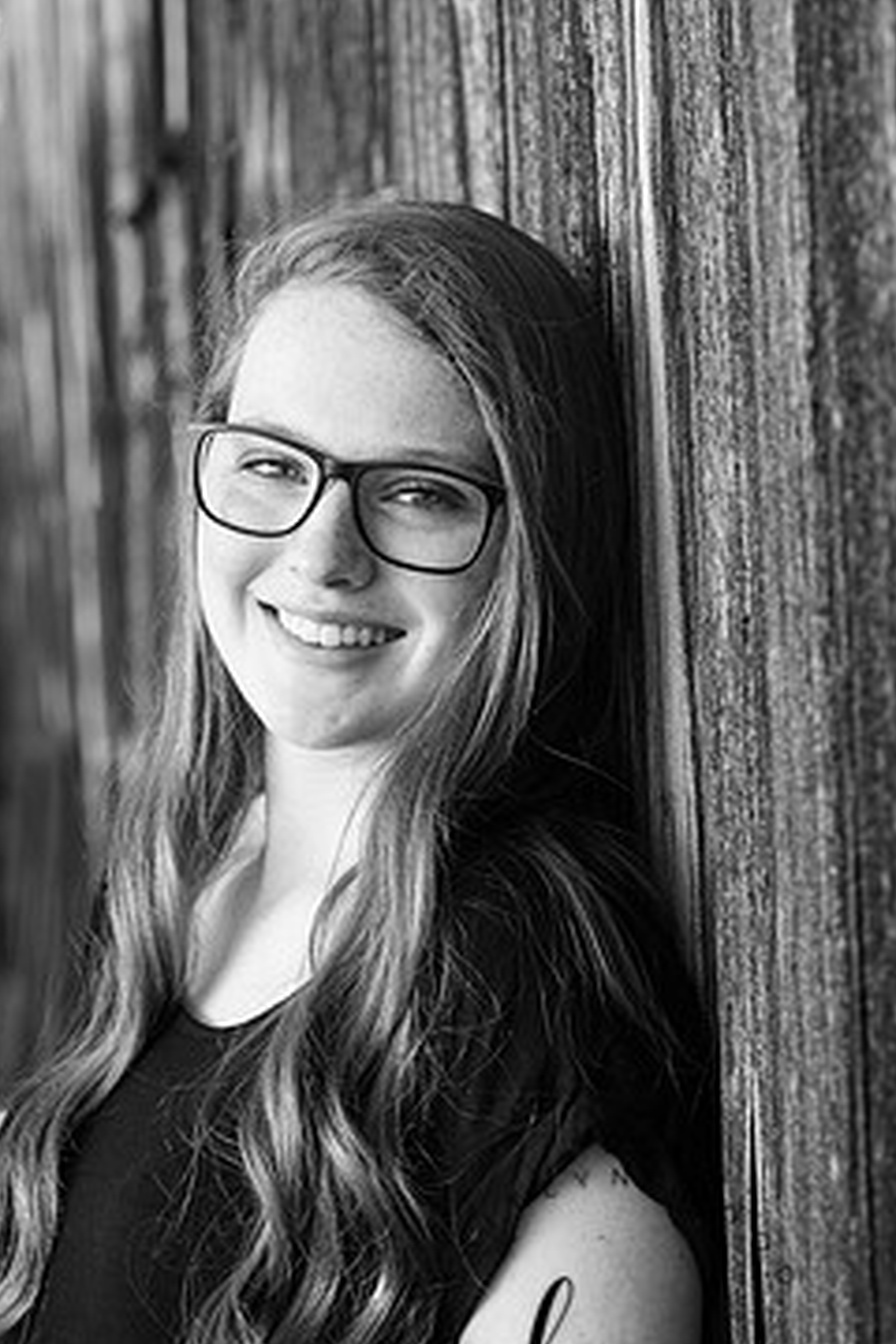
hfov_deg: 11.0
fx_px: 4666
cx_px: 388
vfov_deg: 16.4
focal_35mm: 125
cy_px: 769
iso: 400
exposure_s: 1/200
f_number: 5.6
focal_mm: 100
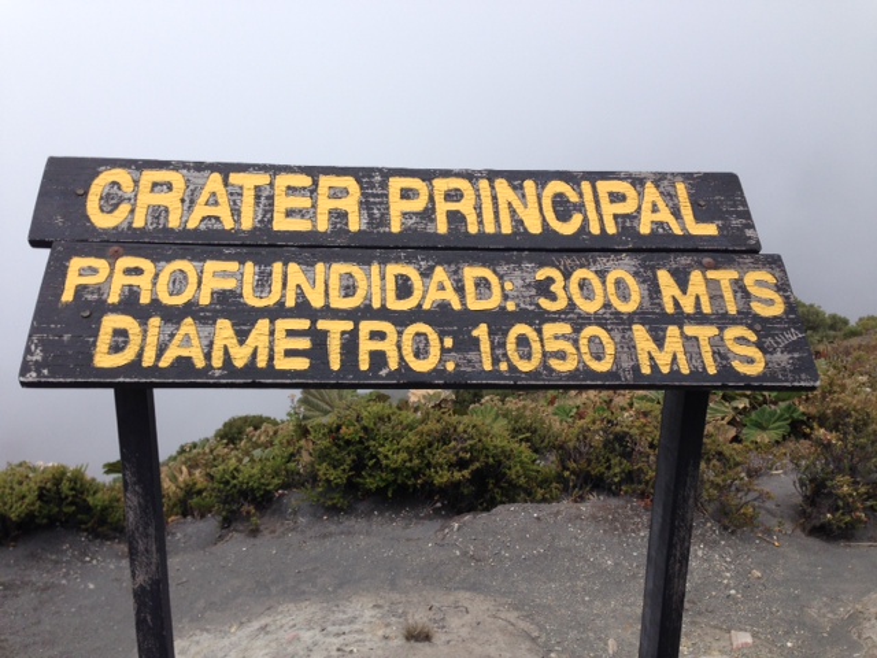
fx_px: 836
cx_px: 438
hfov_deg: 55.4
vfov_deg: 42.9
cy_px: 329
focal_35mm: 33
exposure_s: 1/1085
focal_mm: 4.12
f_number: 2.4
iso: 50
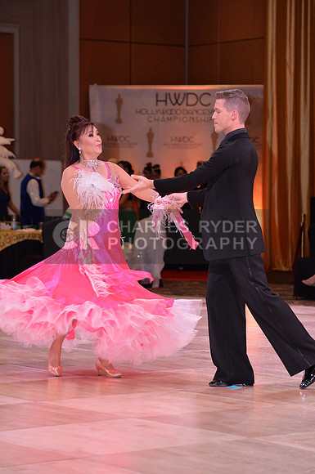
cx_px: 158
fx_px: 1777
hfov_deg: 10.1
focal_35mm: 135
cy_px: 237
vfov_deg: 15.2
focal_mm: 135
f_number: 5.6
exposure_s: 1/250
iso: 1600
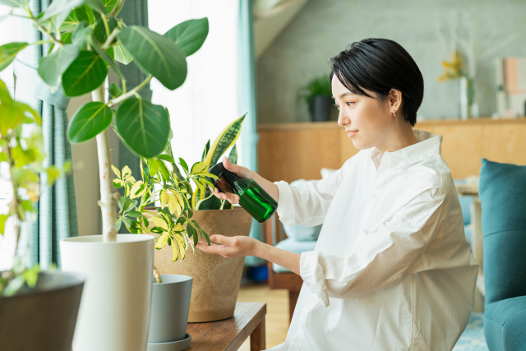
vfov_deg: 27.0
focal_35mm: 50
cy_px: 176
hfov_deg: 39.6
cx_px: 263
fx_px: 731
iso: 400
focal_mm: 50
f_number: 2.8
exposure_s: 1/250
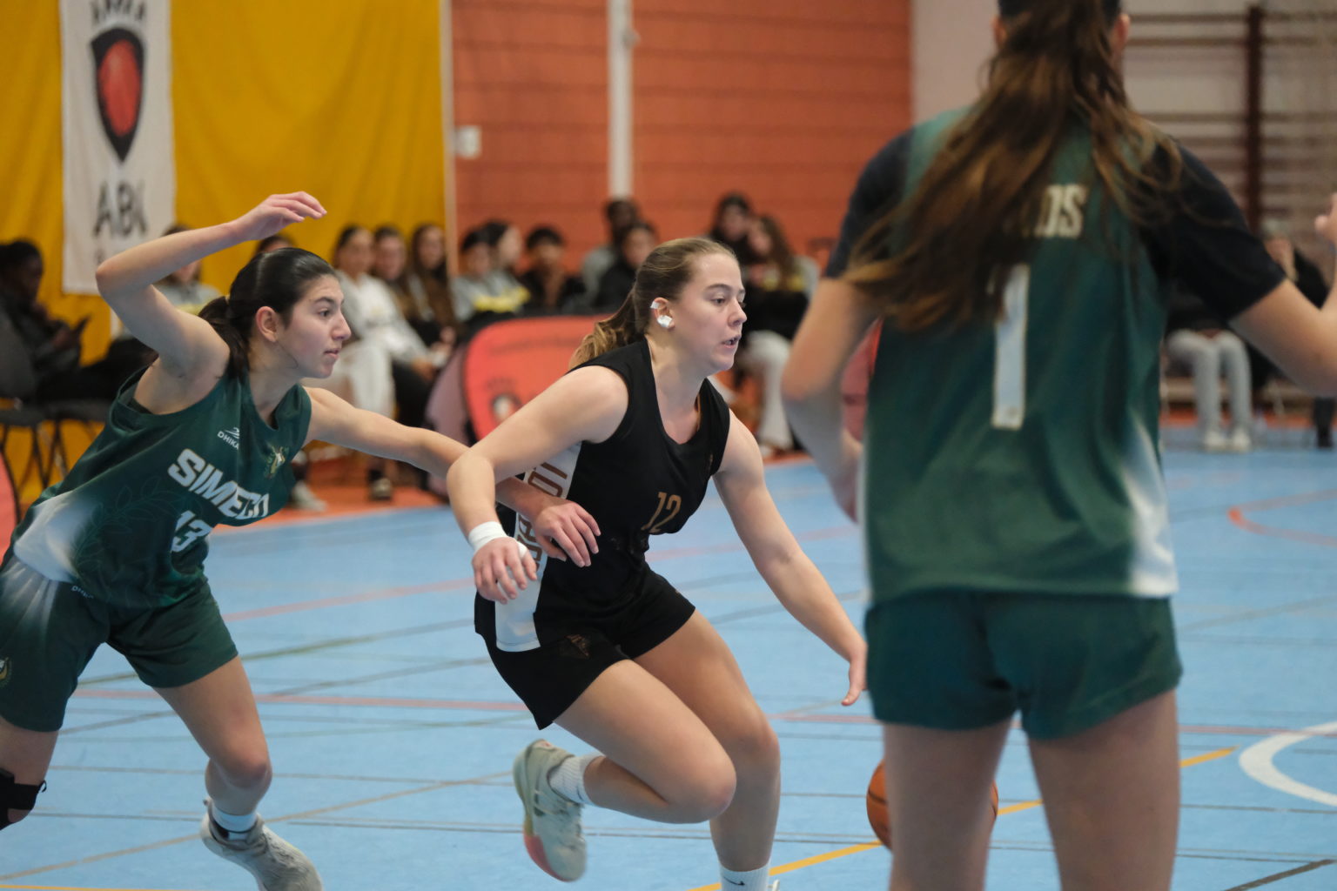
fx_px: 6425
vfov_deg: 7.9
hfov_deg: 11.9
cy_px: 446
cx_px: 668
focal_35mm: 173
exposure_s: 1/800
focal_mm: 115
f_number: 2.8
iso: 8000
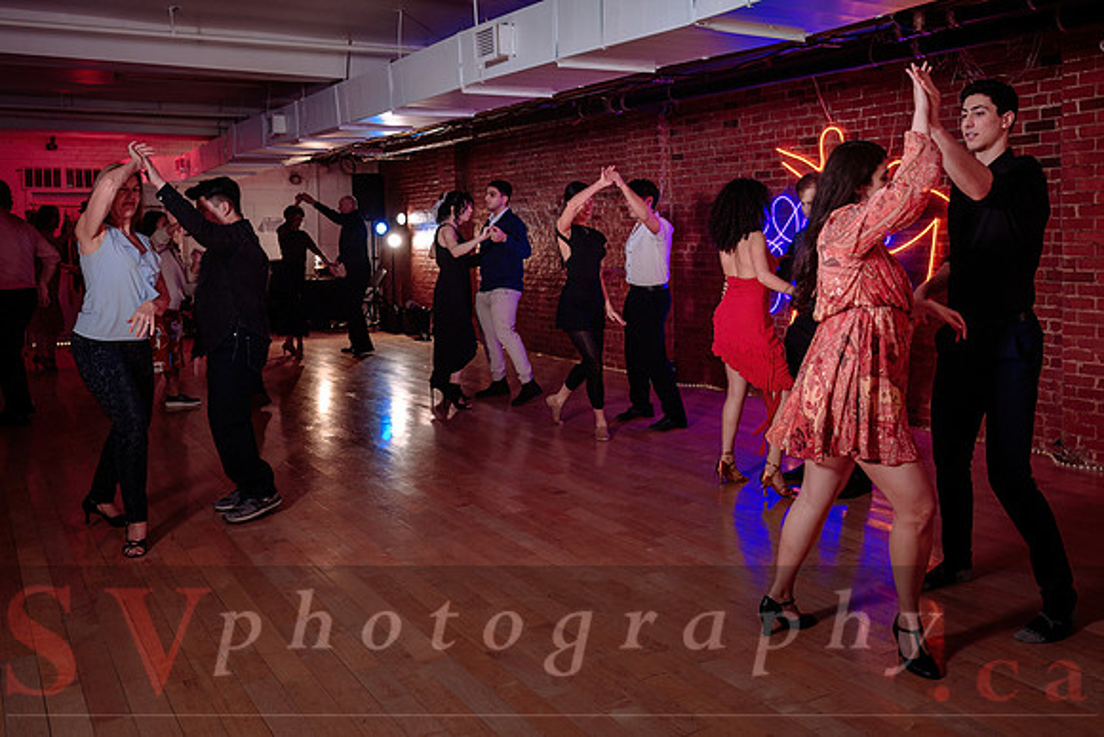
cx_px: 697
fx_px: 1104
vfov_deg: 36.7
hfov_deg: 52.5
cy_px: 274
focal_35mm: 36
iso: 800
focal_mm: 28
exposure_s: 1/80
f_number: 4
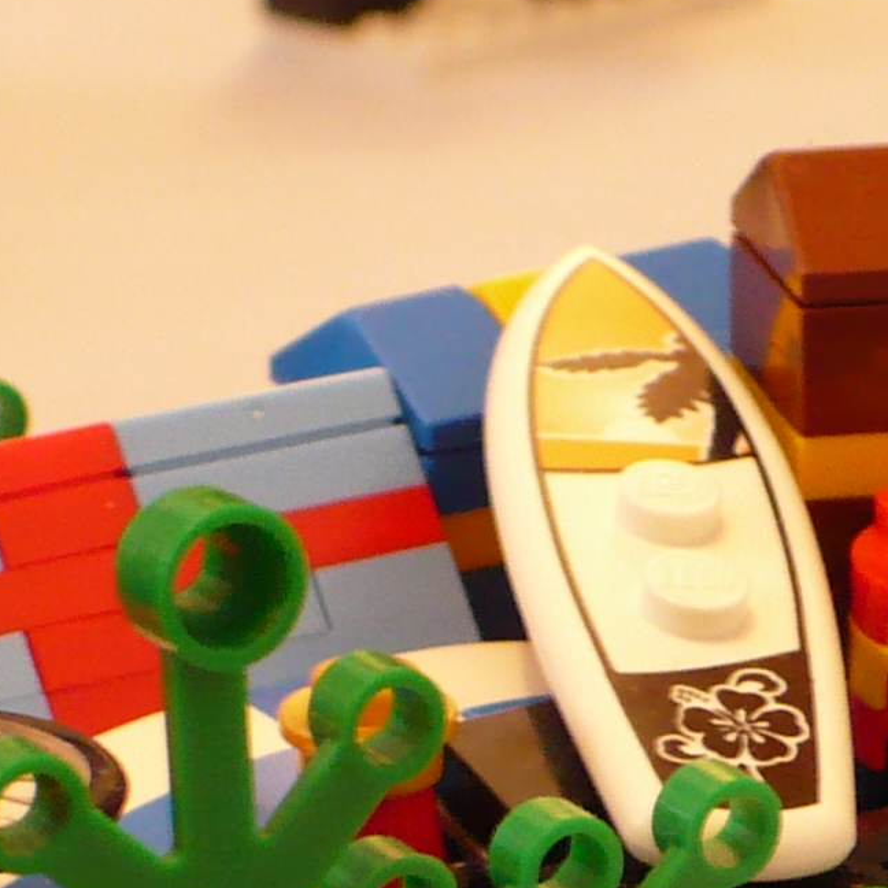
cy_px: 900
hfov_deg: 11.3
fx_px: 4499
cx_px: 473
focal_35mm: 155
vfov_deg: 11.2
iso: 200
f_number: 2.8
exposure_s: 1/6
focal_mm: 6.1
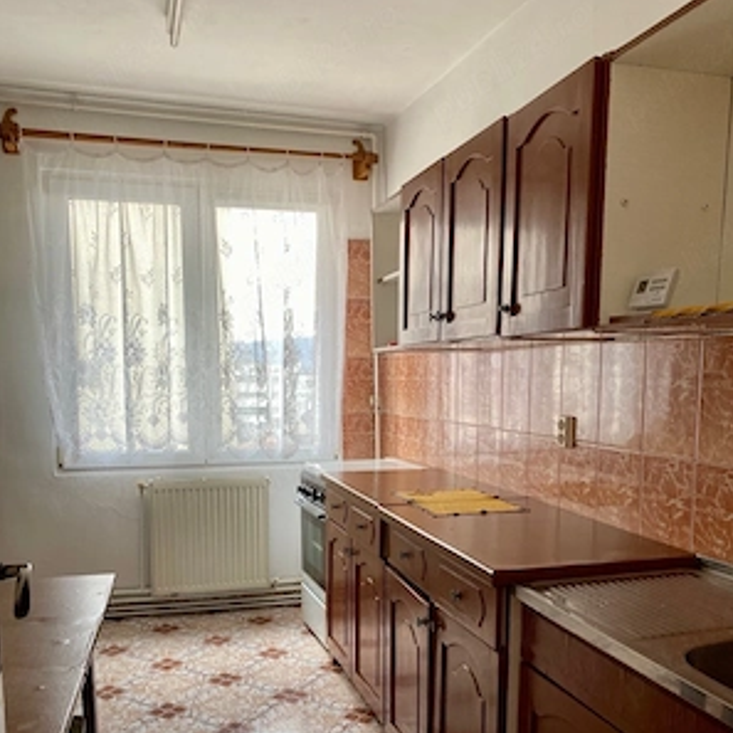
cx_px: 368
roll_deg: -0.4
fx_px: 743
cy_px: 479
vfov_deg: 51.7
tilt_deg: -6.0
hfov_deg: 52.5
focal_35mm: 31
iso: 80
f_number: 1.8
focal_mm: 4.25
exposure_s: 1/100
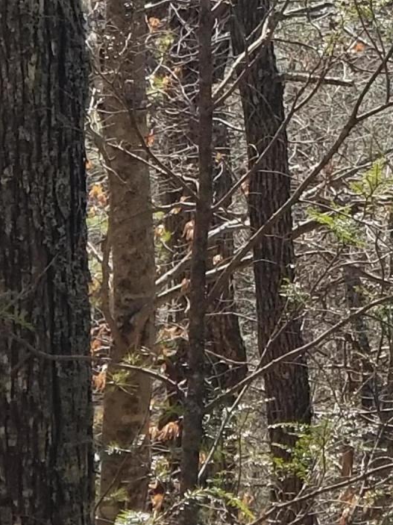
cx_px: 415
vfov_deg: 13.3
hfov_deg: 9.9
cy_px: 75
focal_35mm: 148
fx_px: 2241
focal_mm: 6
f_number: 2.4
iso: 25
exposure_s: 1/336
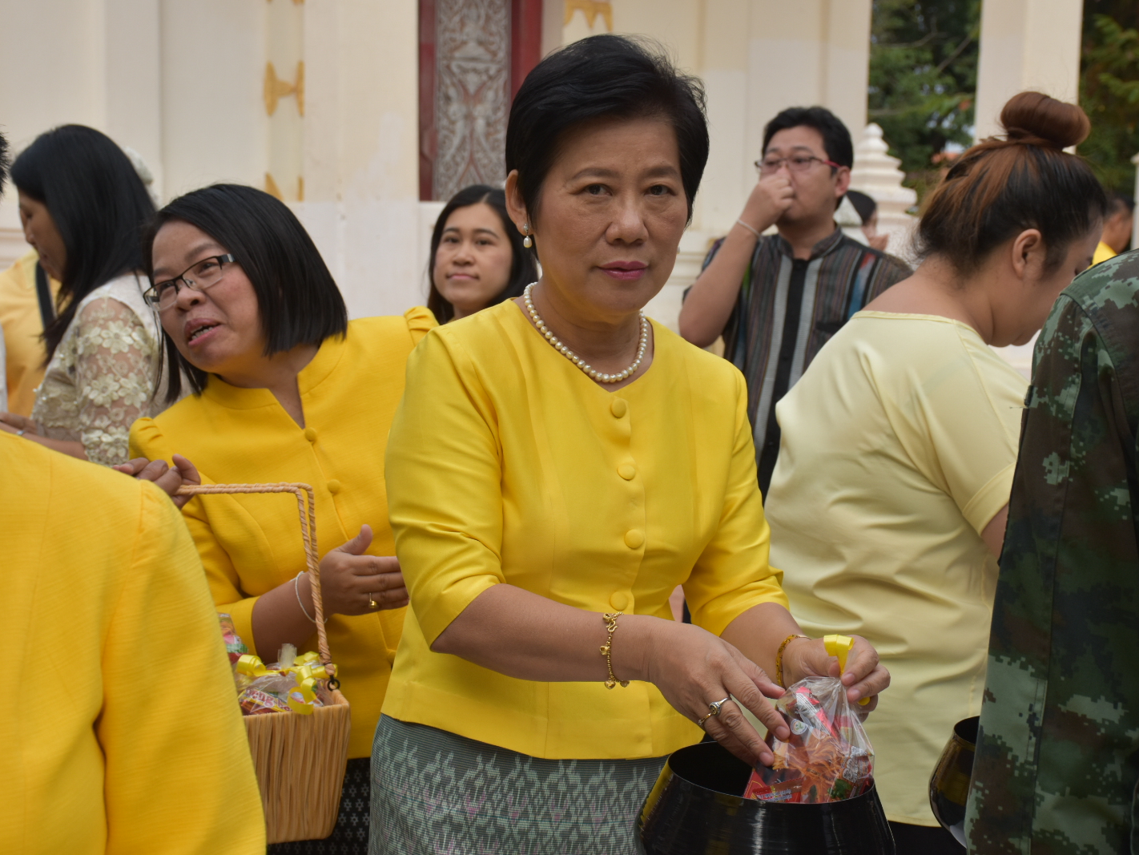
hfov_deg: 28.1
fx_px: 2271
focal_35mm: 69
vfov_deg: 21.3
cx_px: 621
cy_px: 425
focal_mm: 42
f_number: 8
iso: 400
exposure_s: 1/250
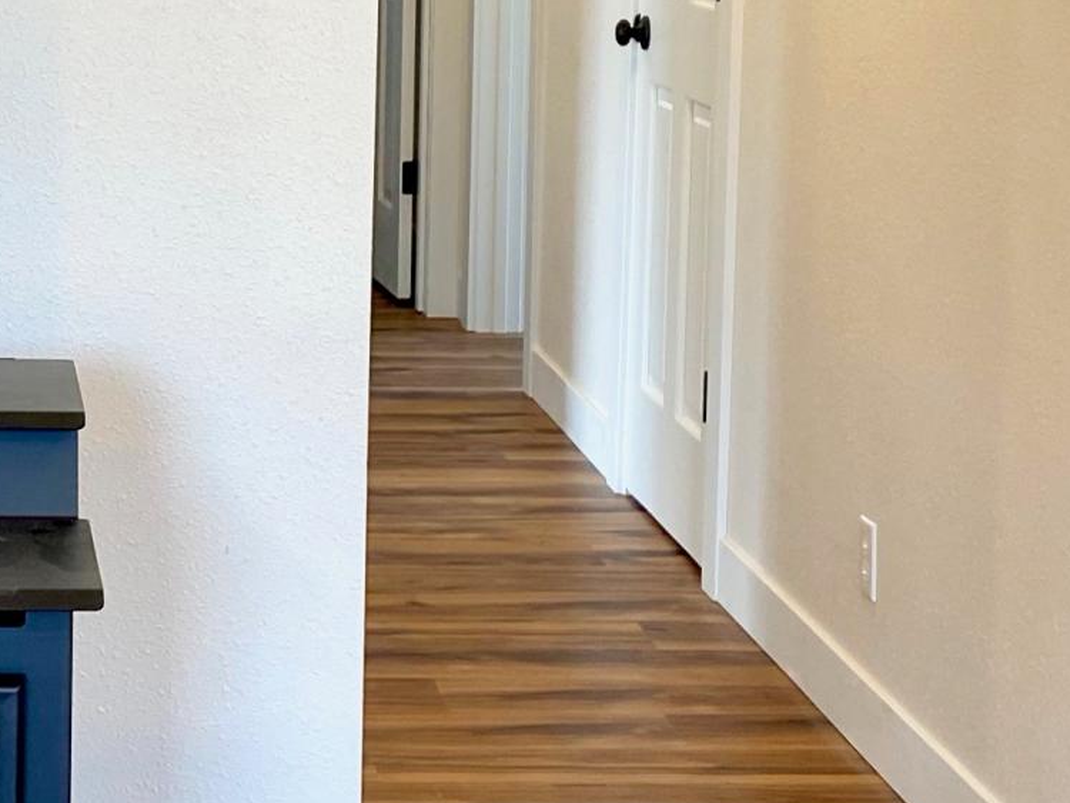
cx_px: 76
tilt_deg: -6.7
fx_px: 3216
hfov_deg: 18.5
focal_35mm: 104
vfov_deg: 14.2
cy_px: 164
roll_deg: -0.5
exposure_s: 1/60
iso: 64
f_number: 1.8
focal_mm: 4.25
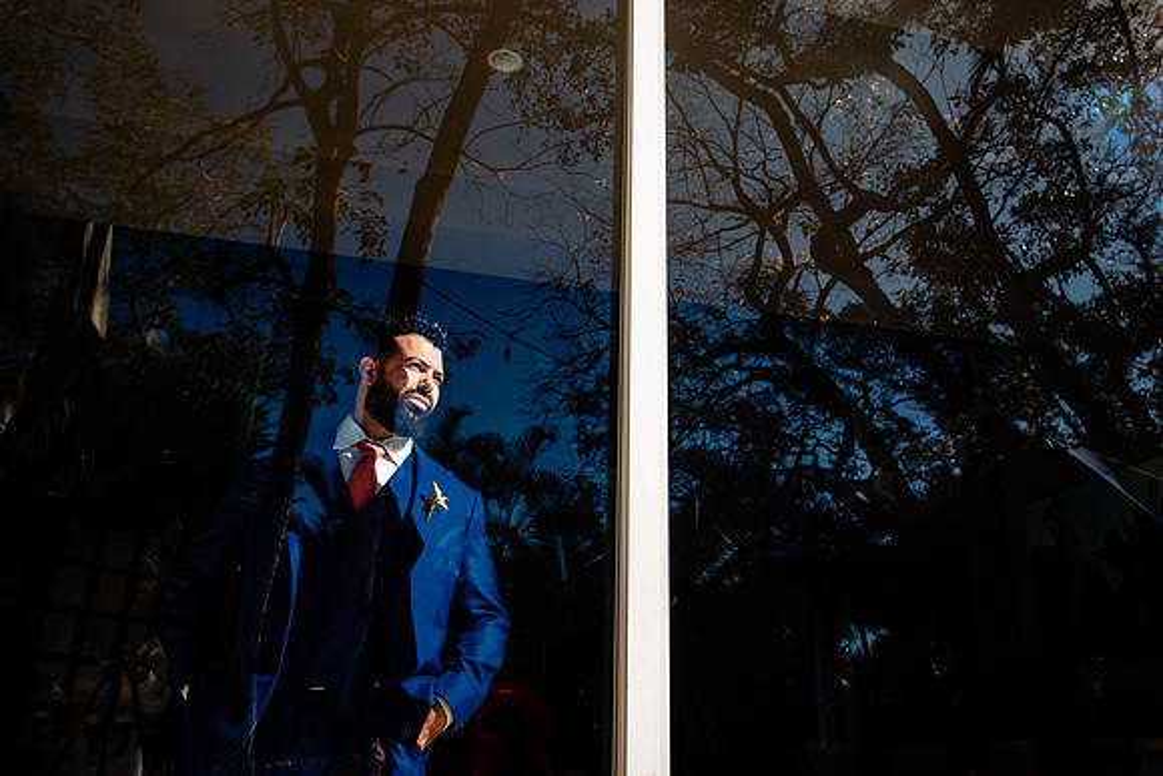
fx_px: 916
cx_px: 639
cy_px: 339
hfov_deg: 64.7
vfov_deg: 45.8
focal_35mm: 28
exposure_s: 1/1600
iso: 250
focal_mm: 24
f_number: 4
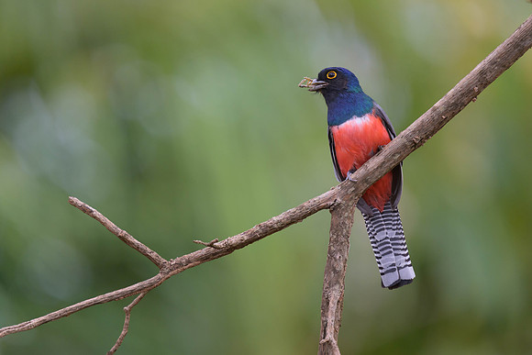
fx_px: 10798
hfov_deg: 2.8
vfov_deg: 1.9
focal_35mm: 731
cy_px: 162
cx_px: 232
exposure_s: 1/640
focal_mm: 560
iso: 1250
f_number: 4
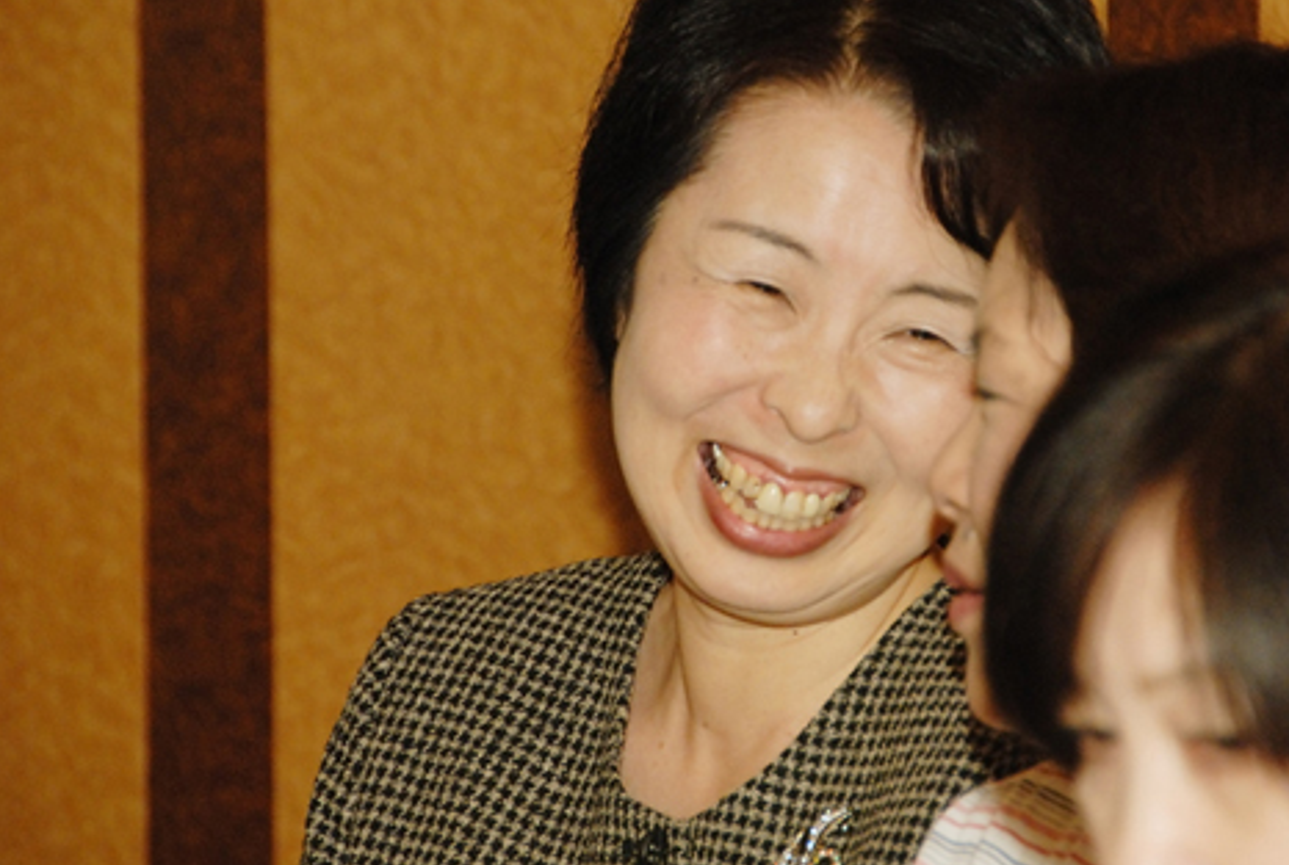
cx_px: 852
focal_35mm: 350
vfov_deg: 3.9
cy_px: 397
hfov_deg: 5.9
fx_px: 12560
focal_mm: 170
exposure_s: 1/60
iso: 800
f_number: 5.6
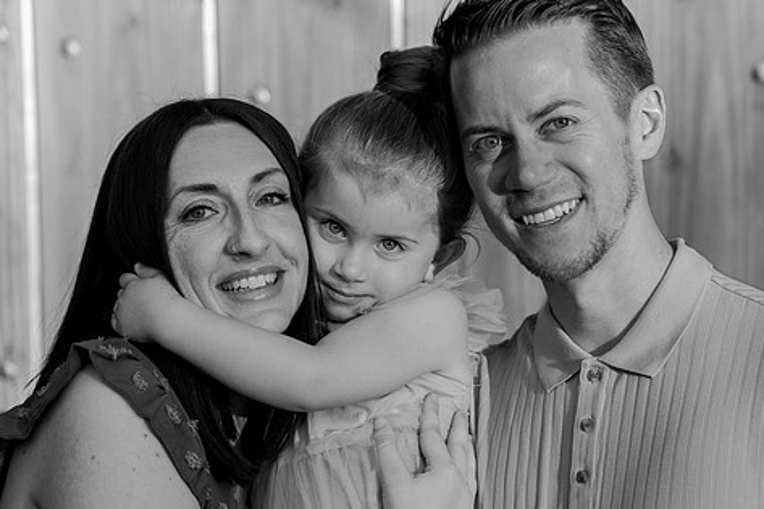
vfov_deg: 8.5
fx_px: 3415
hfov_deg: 12.8
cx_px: 440
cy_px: 295
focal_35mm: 161
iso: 640
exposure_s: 1/400
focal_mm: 105
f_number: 4
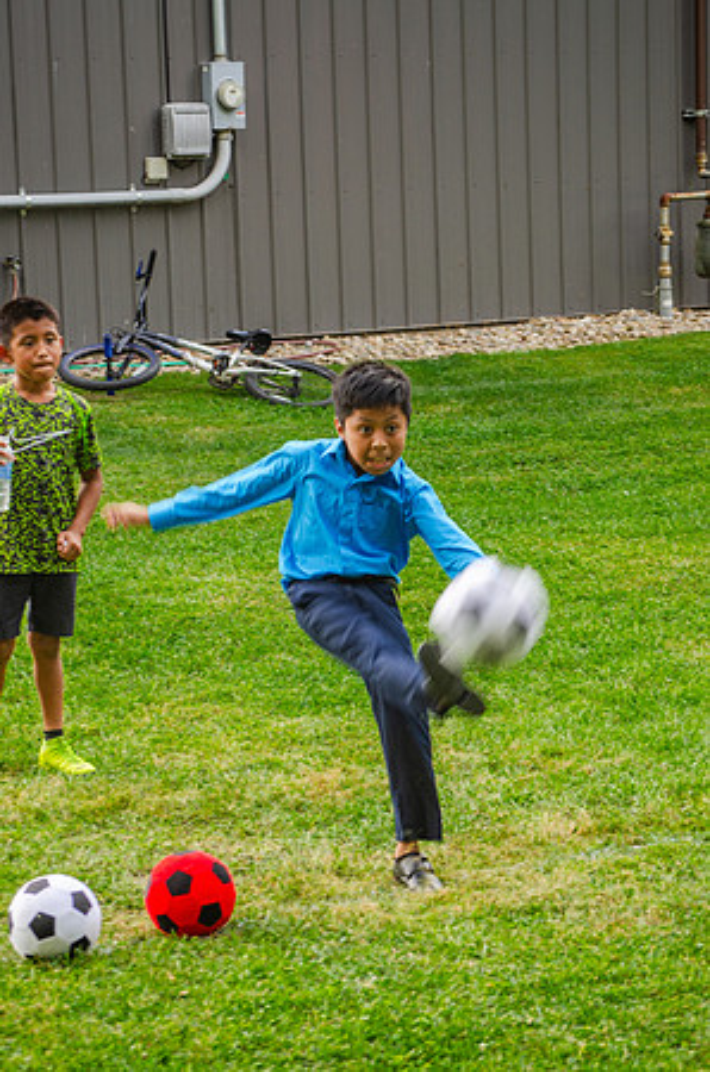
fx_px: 3120
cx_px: 355
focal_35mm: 105
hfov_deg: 13.0
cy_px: 536
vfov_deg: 19.5
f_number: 5.6
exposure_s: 1/125
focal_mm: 70
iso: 200
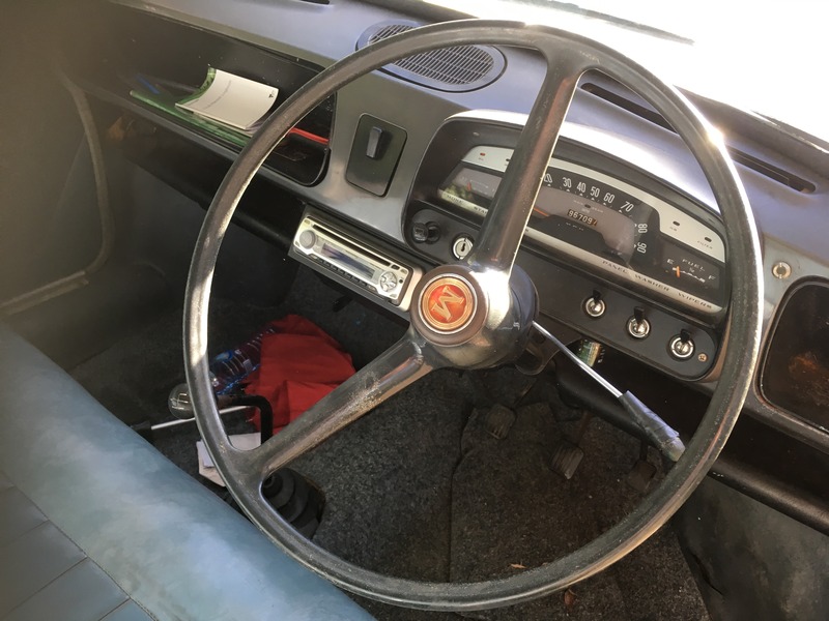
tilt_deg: -31.2
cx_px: 414
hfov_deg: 61.7
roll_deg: +4.3
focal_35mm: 29
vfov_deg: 48.2
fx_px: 695
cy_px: 310
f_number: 2.2
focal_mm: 4.15
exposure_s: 1/33
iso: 25
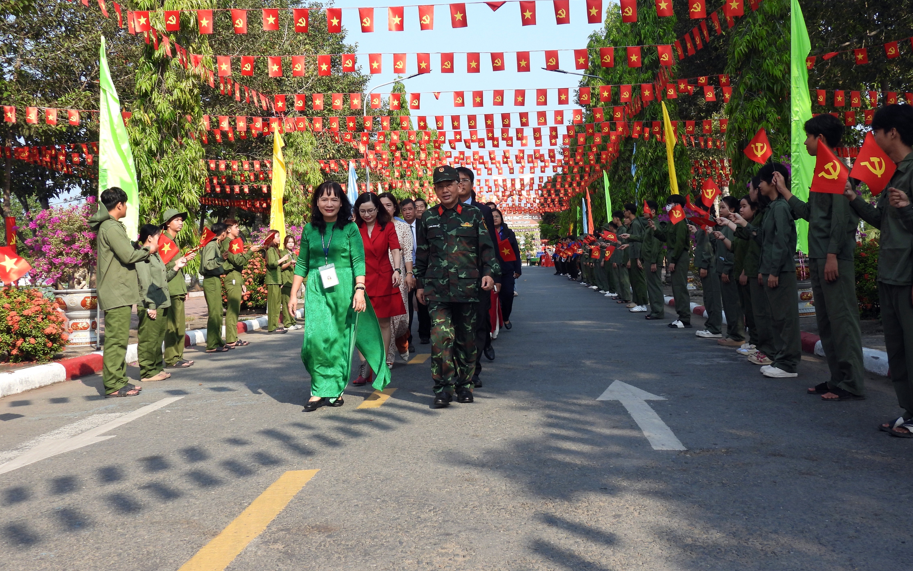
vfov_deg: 29.8
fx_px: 1070
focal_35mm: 43
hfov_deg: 46.2
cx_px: 456
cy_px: 242
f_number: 3.2
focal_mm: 7.1
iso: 100
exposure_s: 1/640
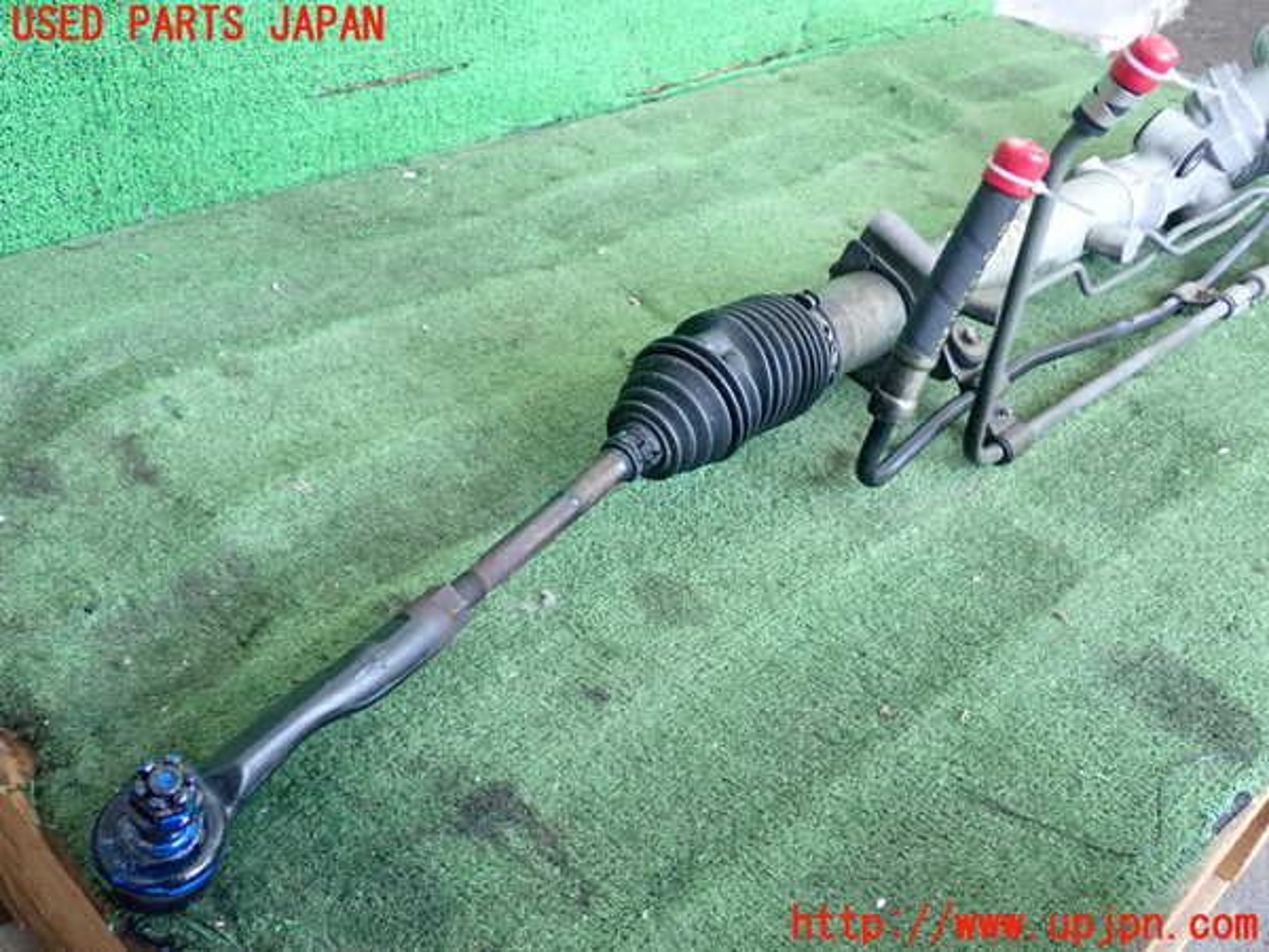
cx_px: 634
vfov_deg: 39.7
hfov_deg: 51.4
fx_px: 1320
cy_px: 476
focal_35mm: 36
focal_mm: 6.37
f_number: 2.5
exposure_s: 1/125
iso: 1000
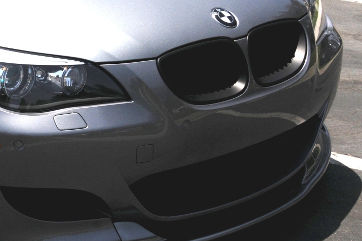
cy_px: -3
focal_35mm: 95
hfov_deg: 20.2
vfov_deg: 14.1
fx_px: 954
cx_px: -67
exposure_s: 1/640
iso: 200
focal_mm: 26
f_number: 13
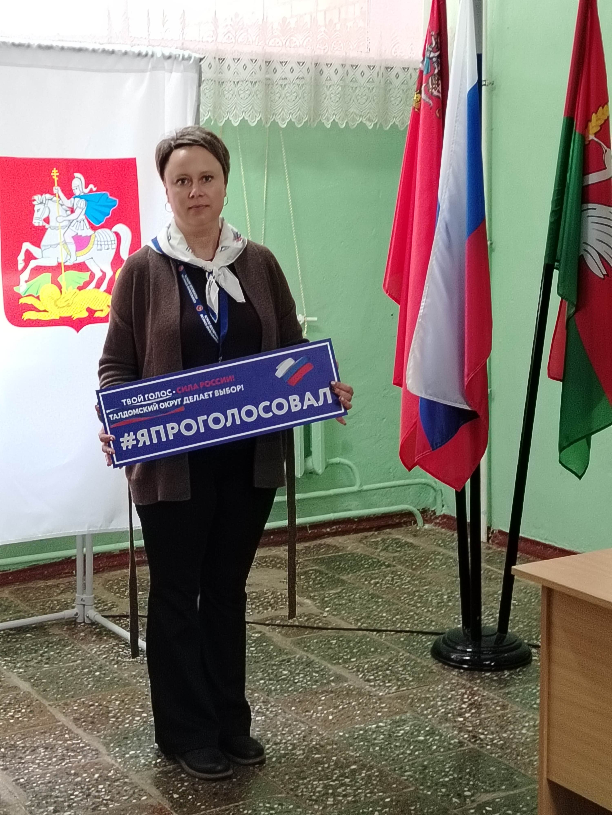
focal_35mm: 60
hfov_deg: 24.4
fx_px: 1414
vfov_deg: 32.2
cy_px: 408
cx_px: 306
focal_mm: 5.25
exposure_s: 1/33.3
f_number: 1.75
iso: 756
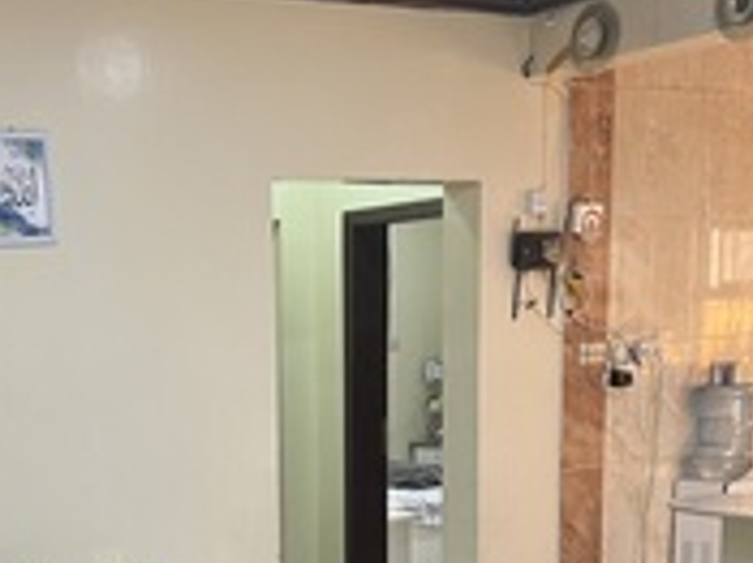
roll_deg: +3.5
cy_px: 673
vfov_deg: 20.2
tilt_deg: -13.1
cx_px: 187
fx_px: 1478
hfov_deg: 28.2
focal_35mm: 68
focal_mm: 5.7
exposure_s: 1/60
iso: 125
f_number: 1.5
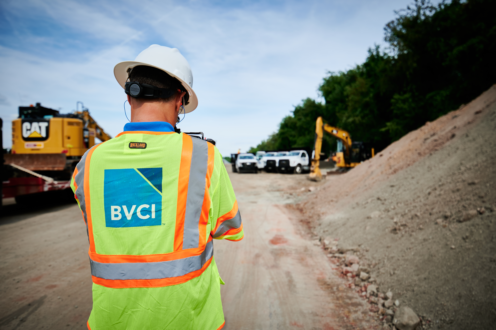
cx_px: 248
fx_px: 413
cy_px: 165
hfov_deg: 62.0
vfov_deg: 43.6
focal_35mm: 30
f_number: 3.5
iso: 160
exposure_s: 1/1250
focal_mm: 30
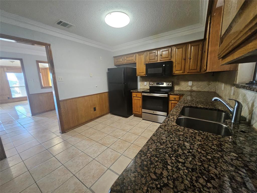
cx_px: 128
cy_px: 96
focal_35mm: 13
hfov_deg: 106.2
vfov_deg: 89.9
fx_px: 97
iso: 400
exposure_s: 1/60
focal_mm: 1.74
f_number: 2.2
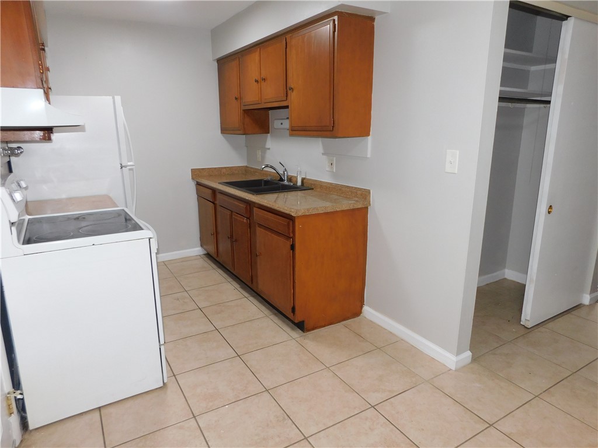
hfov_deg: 73.9
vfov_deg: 58.9
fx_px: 397
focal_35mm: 23
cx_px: 299
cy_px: 224
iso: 200
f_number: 3
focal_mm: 4
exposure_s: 1/30
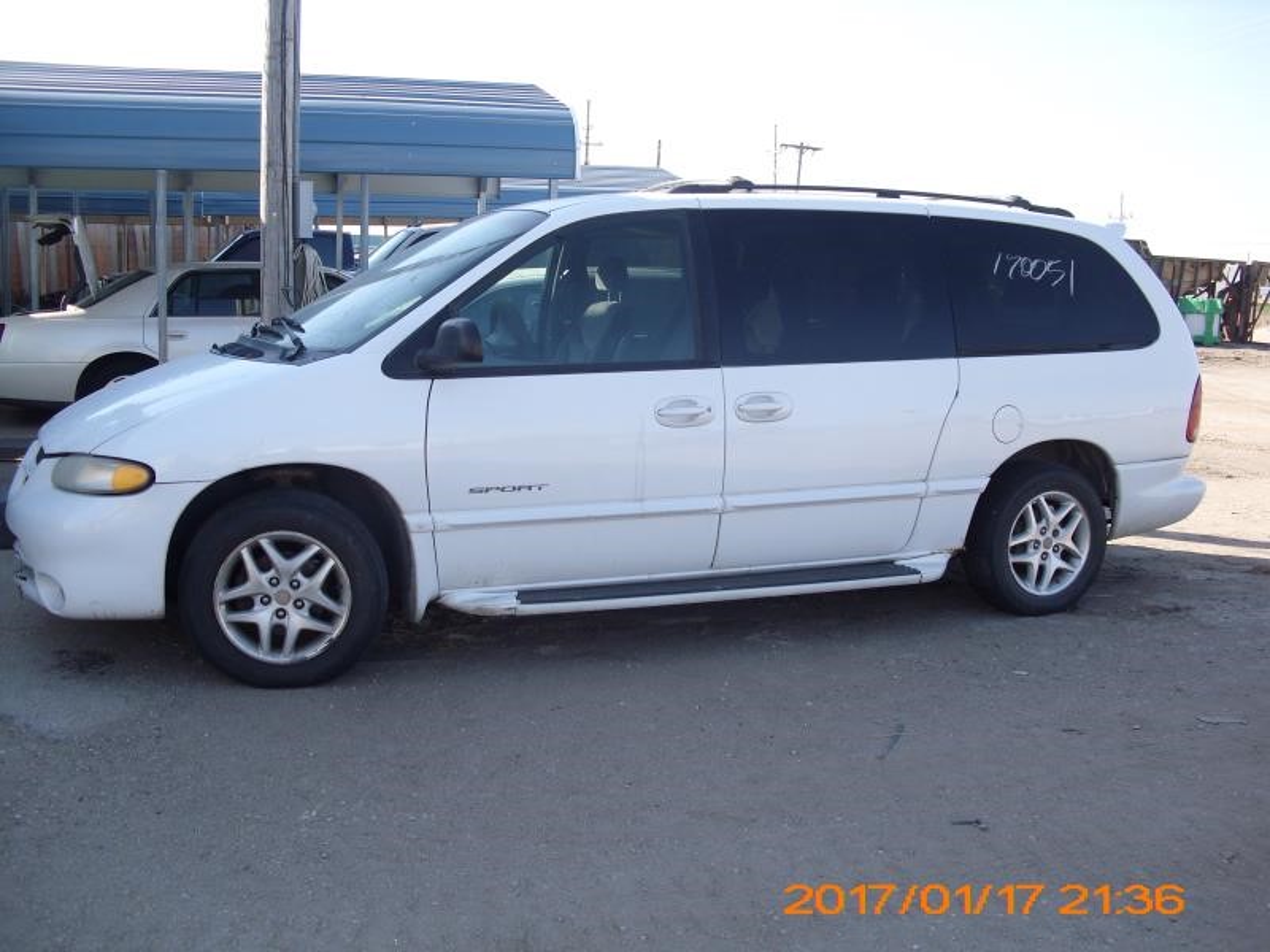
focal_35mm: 36
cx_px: 635
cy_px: 476
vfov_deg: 39.7
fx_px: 1321
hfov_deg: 51.4
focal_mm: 6.3
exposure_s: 1/320
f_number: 3.1
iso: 80
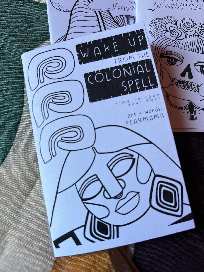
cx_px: 102
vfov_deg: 67.3
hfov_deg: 53.1
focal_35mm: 26
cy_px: 136
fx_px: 204
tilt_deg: -73.9
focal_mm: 5.96
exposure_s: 1/61
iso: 125
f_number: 1.6
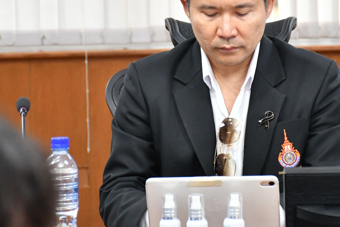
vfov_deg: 6.5
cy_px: 54
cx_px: 232
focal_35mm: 212
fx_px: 2002
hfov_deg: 9.7
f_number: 5.6
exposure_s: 1/125
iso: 5000
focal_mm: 85
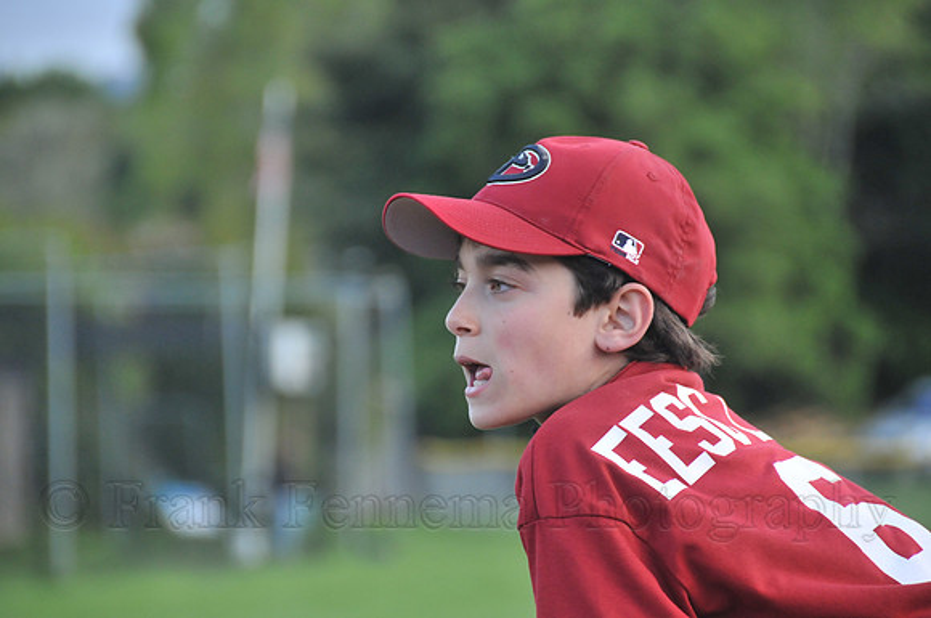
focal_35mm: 300
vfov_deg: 4.6
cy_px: 309
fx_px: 7747
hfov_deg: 6.9
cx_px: 466
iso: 800
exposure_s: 1/250
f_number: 5.6
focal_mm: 200
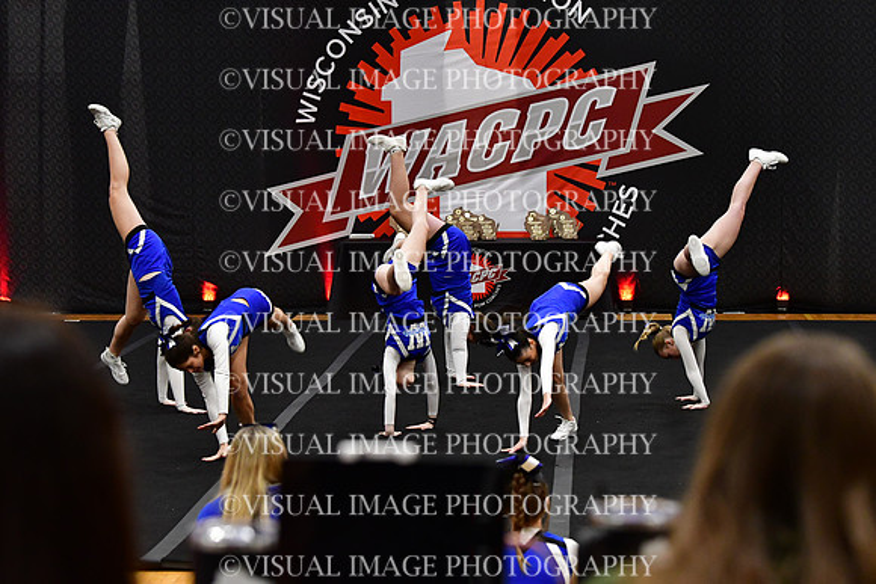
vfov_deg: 12.2
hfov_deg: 18.3
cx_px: 438
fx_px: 2726
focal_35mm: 112
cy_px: 292
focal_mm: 75
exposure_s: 1/500
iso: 4000
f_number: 4
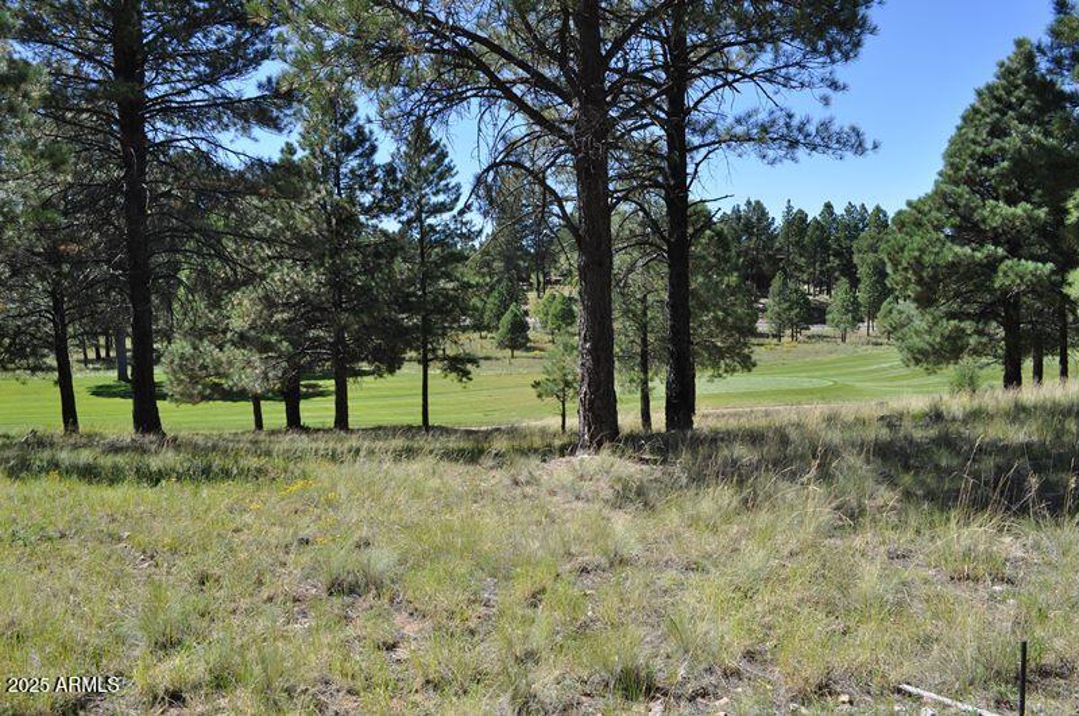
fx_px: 808
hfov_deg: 67.5
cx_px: 540
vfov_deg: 47.8
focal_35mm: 27
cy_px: 358
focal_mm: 18
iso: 200
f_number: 8
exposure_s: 1/250
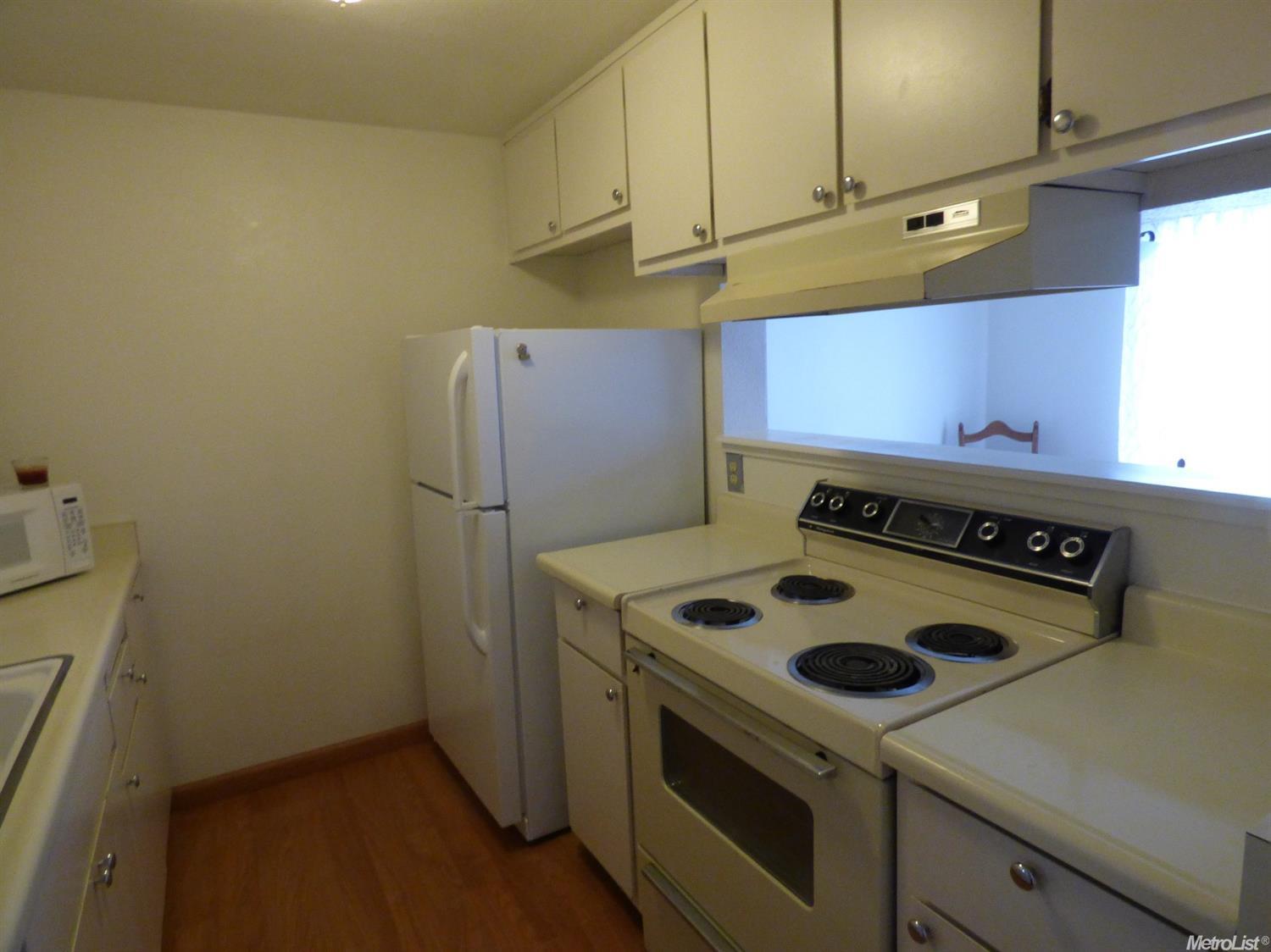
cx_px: 636
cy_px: 476
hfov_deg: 81.8
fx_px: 734
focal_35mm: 20
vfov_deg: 65.9
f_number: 5
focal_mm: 3.58
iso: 400
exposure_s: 1/15
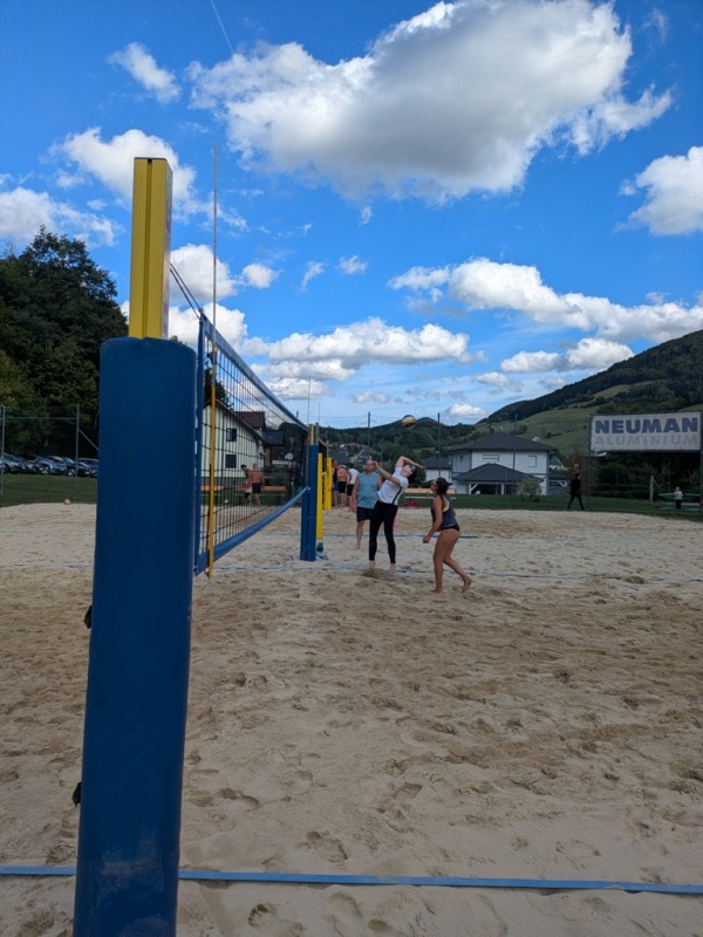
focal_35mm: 25
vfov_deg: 69.4
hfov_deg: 54.9
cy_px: 468
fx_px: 677
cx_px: 352
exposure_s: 1/1821
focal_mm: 5.43
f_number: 1.89
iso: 42
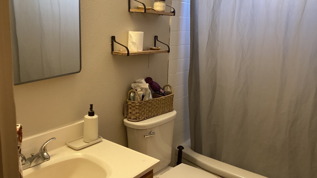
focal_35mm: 34
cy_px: 82
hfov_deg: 58.0
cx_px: 158
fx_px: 286
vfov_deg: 34.6
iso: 250
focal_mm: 3.3
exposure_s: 1/60
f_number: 2.4
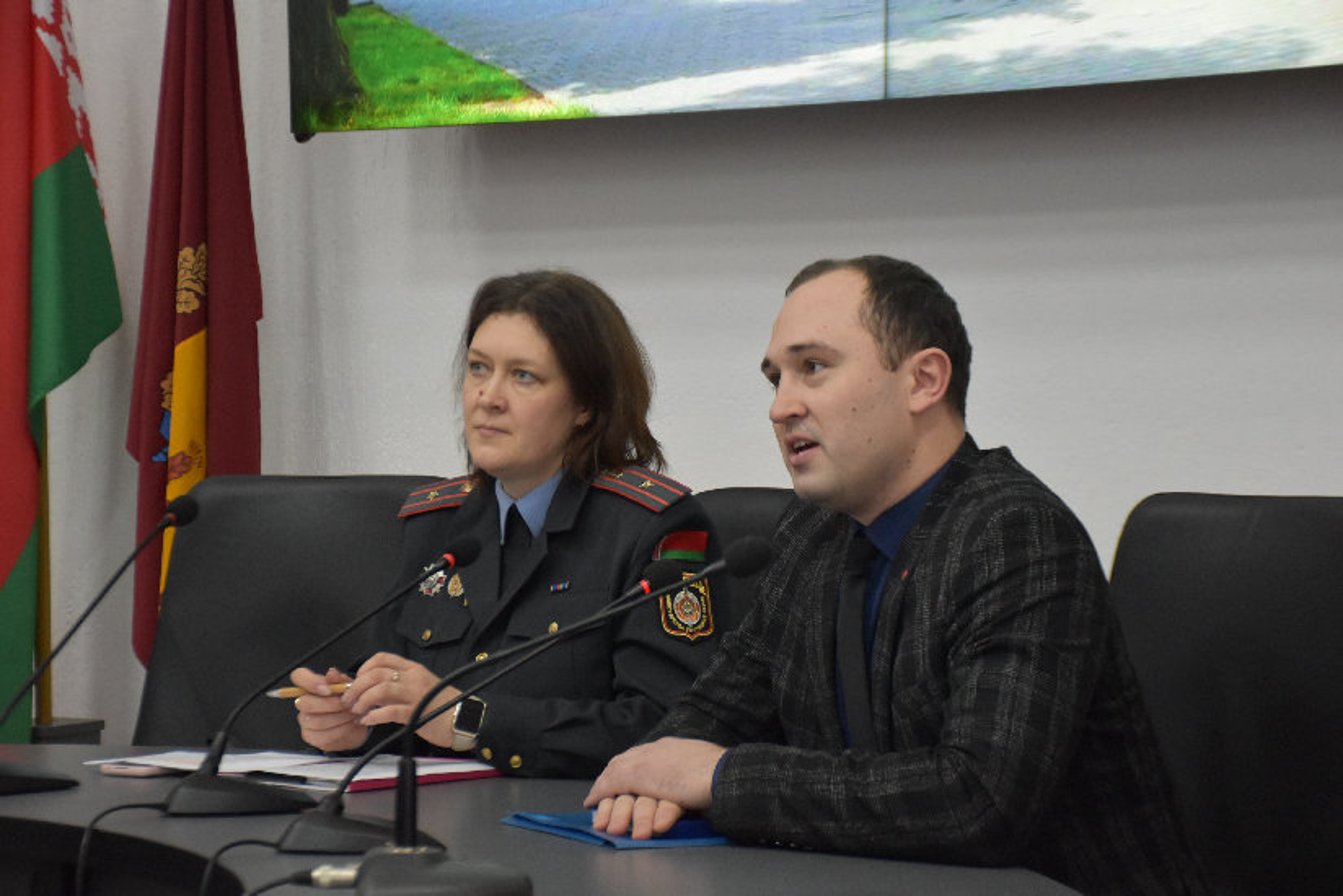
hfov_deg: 20.6
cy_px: 448
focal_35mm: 99
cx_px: 672
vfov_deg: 13.8
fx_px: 3694
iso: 1800
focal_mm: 66
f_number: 5
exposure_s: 1/60
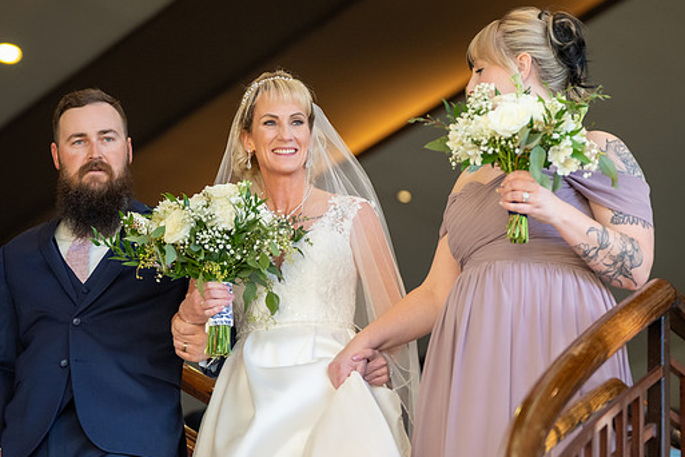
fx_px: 3006
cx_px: 302
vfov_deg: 8.7
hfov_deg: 13.0
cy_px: 208
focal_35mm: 158
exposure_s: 1/200
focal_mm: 116
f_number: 2.8
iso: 1000
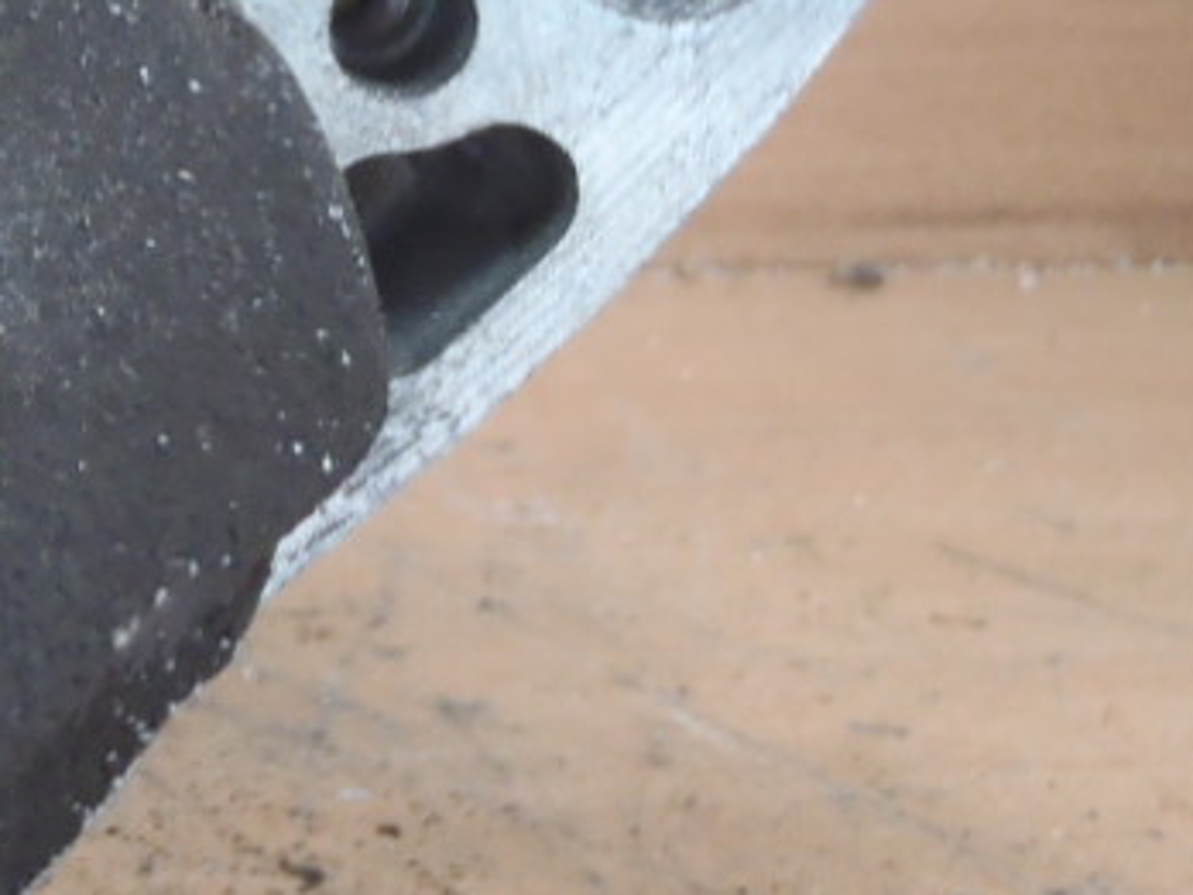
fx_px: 4687
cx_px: -648
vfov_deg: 10.8
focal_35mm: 136
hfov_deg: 13.6
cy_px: 48
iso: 200
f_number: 4.7
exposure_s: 1/5
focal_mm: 6.64
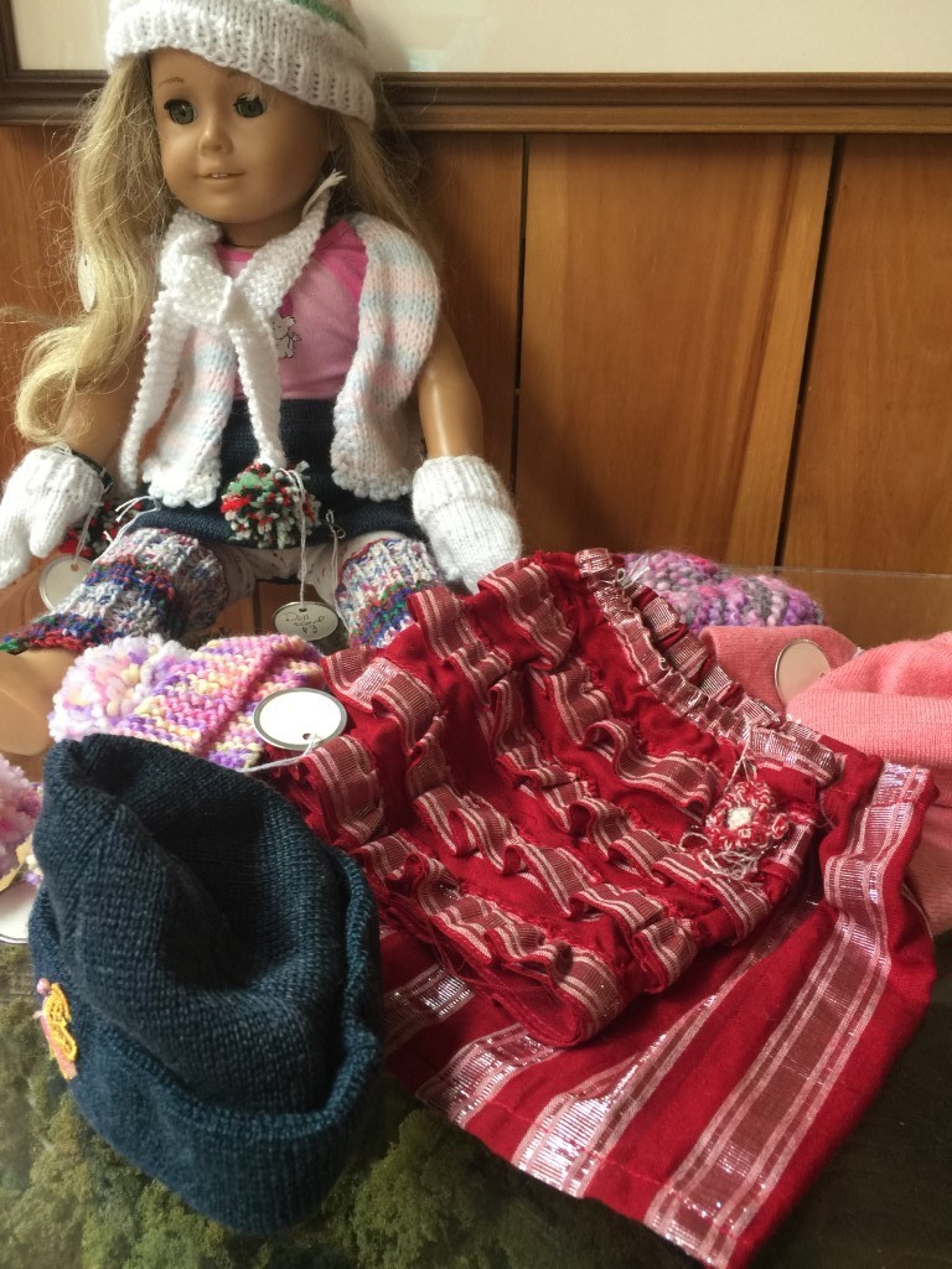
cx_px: 476
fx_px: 1063
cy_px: 634
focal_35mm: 29
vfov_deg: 61.7
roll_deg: -1.6
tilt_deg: -22.8
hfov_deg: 48.2
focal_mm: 4.15
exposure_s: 1/15
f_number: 2.2
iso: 64
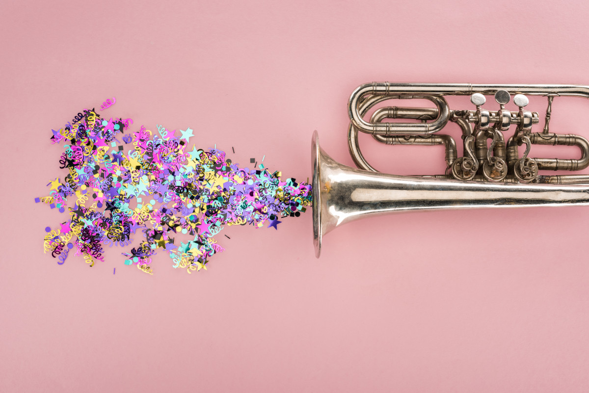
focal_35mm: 50
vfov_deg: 27.0
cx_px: 294
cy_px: 196
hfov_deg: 39.6
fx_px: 818
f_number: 9
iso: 200
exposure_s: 1/160
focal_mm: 50
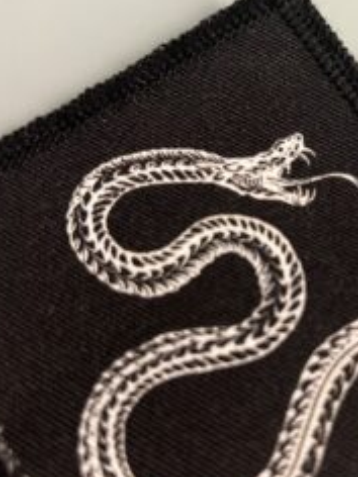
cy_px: 230
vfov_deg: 42.9
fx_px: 607
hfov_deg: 32.1
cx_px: 277
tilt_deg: -65.6
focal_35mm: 44
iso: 500
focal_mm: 5.7
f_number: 1.5
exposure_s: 1/33
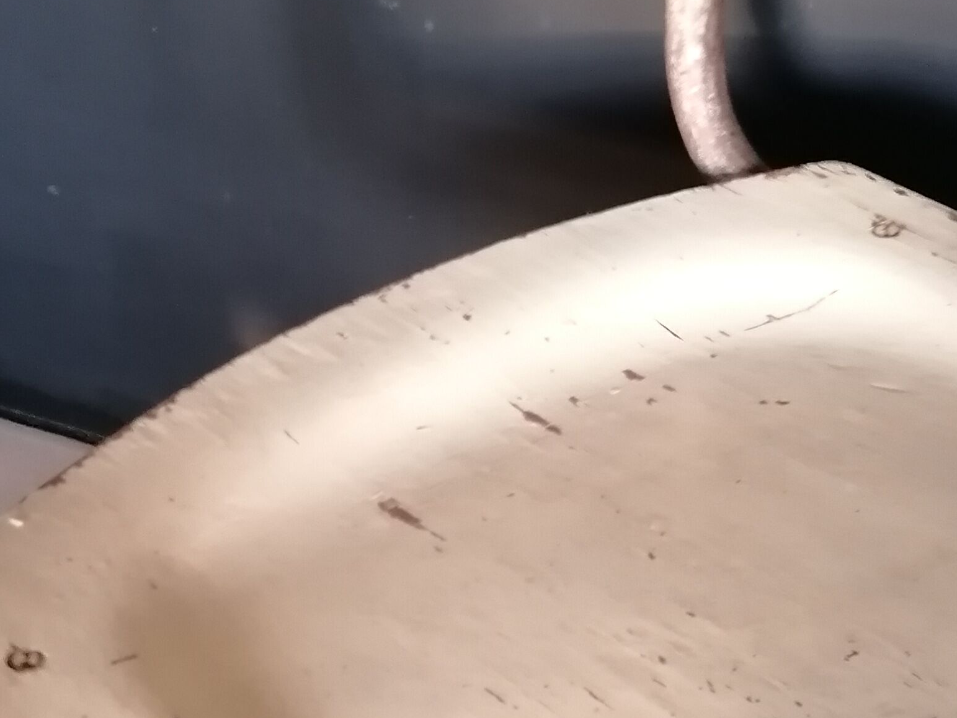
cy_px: 574
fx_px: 1935
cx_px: 426
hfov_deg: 27.8
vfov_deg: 20.8
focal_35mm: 70
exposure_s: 1/20
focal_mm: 4.75
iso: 640
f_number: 1.8
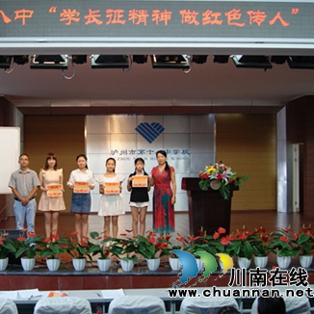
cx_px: 103
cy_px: 158
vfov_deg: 36.1
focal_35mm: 47
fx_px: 482
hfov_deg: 35.7
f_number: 4
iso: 320
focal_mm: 24
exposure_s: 1/40
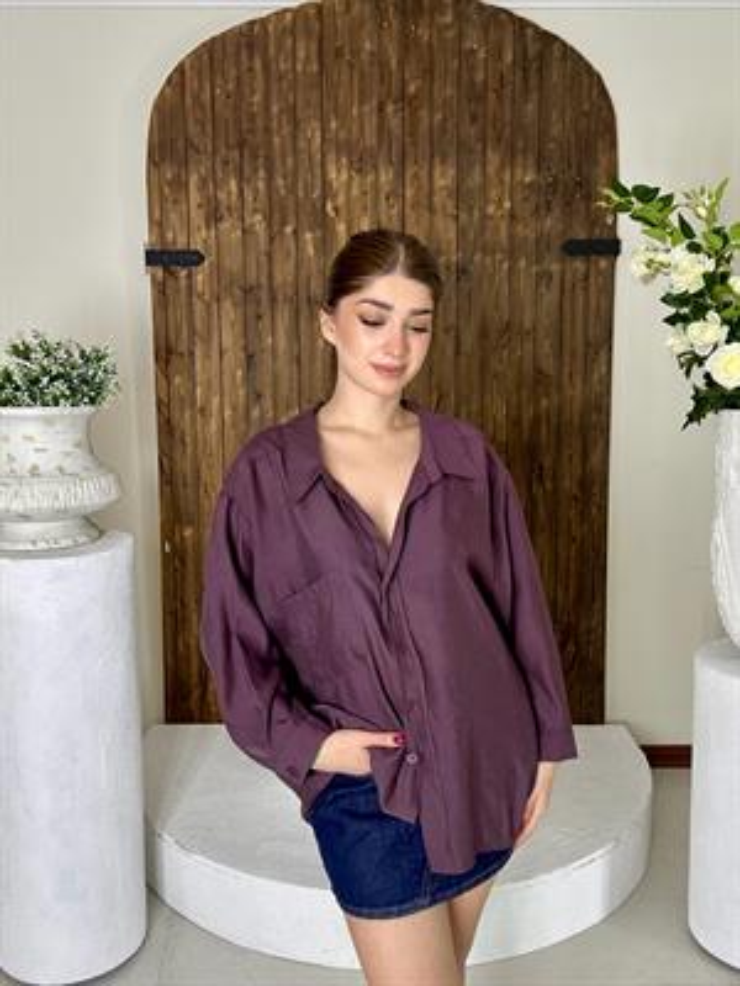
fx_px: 855
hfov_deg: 46.8
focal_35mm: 30
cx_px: 370
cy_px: 493
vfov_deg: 60.0
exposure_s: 1/100
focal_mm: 2.69
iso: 32
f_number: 1.9
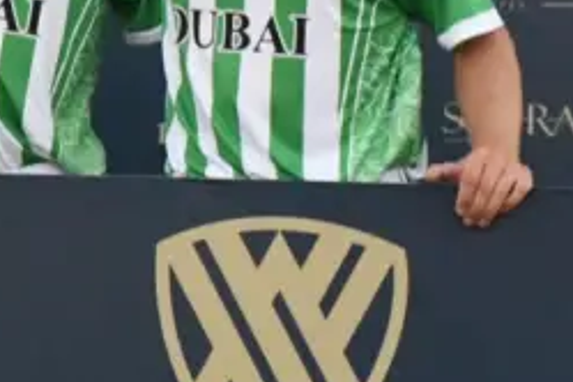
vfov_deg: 3.2
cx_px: -504
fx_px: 6907
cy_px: -30
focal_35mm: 434
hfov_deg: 4.7
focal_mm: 60
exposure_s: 1/80
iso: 5000
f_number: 10
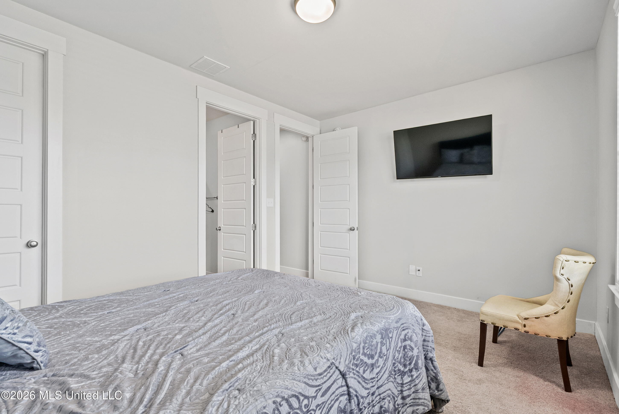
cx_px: 310
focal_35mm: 16
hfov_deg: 96.7
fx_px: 275
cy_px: 207
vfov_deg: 73.8
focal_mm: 16
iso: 800
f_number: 9
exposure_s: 1/10
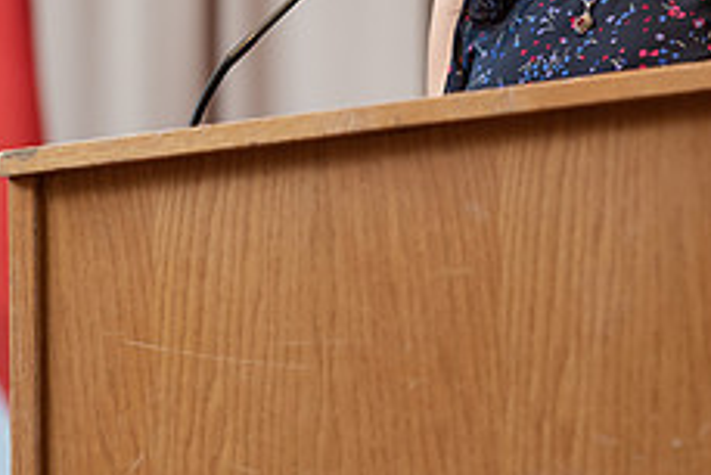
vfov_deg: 4.0
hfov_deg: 6.0
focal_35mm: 342
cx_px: 515
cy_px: 42
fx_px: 6759
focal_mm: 135
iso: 1250
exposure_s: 1/200
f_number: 3.2
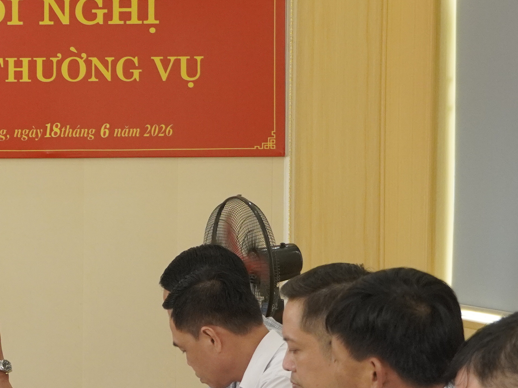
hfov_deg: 11.9
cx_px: -178
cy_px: 357
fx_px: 2402
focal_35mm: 161
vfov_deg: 9.2
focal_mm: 35
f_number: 4.5
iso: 1250
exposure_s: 1/160
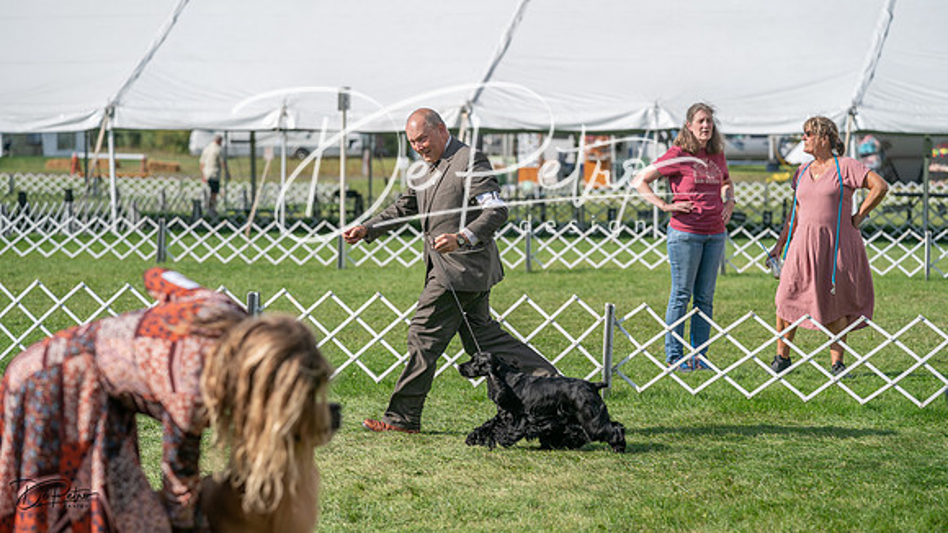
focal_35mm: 129
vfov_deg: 9.4
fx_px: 3238
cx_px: 474
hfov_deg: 16.7
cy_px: 266
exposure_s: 1/1250
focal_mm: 123
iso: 100
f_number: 4
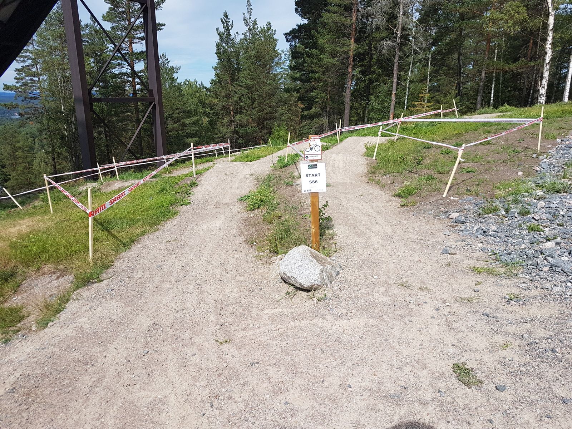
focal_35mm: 26
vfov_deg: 53.1
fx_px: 430
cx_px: 286
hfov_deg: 67.3
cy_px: 214
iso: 40
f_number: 1.7
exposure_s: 1/2064
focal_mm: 4.2
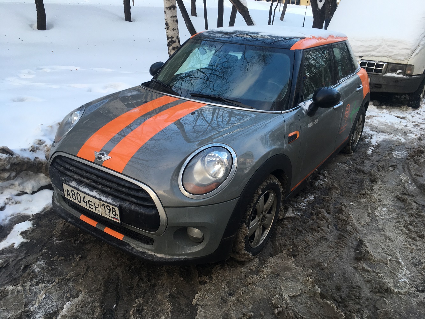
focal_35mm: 29
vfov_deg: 48.2
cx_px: 212
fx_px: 356
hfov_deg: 61.7
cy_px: 160
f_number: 2.2
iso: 32
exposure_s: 1/100
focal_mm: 4.15
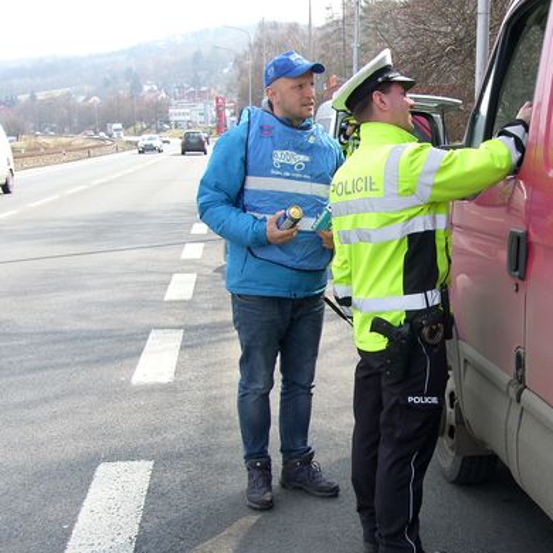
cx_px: 431
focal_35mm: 58
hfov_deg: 29.0
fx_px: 1048
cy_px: 312
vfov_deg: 29.5
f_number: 5
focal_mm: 10.3
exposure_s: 1/160
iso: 50
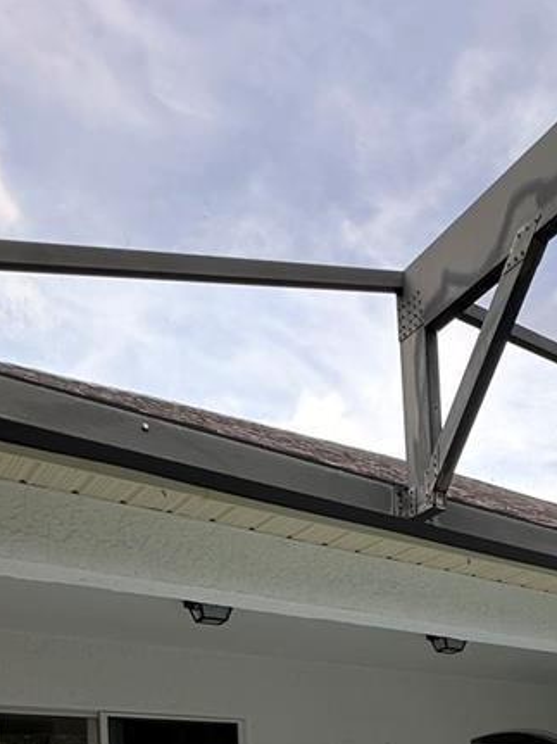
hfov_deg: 33.5
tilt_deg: -1.7
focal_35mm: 39
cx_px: 566
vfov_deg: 38.6
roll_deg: +0.1
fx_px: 837
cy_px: 839
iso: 40
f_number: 2.2
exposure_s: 1/216
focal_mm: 2.22
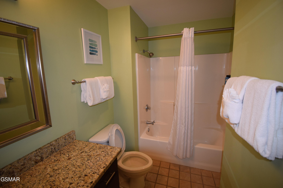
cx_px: 142
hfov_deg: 100.4
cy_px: 94
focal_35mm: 15
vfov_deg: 77.3
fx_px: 118
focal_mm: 10
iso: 800
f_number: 5
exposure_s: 1/100
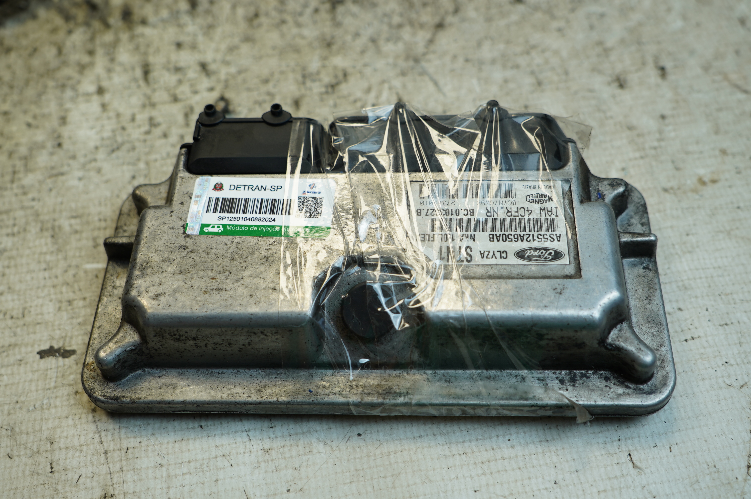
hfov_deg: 49.6
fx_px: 813
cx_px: 376
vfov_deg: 34.1
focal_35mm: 39
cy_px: 250
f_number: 4
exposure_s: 1/60
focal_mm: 26
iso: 125
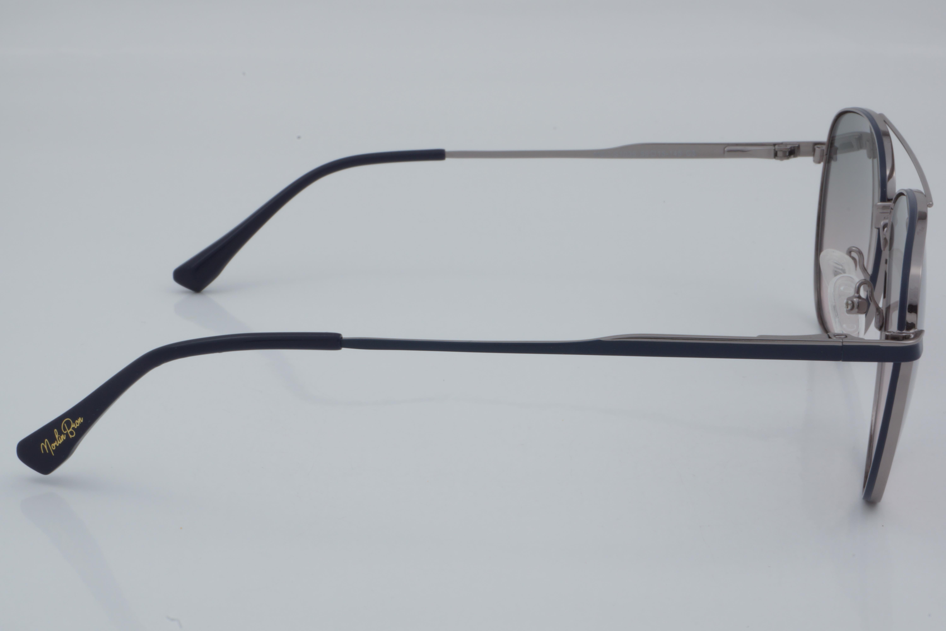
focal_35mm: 75
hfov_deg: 27.0
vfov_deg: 18.2
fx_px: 1971
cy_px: 316
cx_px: 473
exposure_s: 1/4
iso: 100
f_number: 32
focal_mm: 50
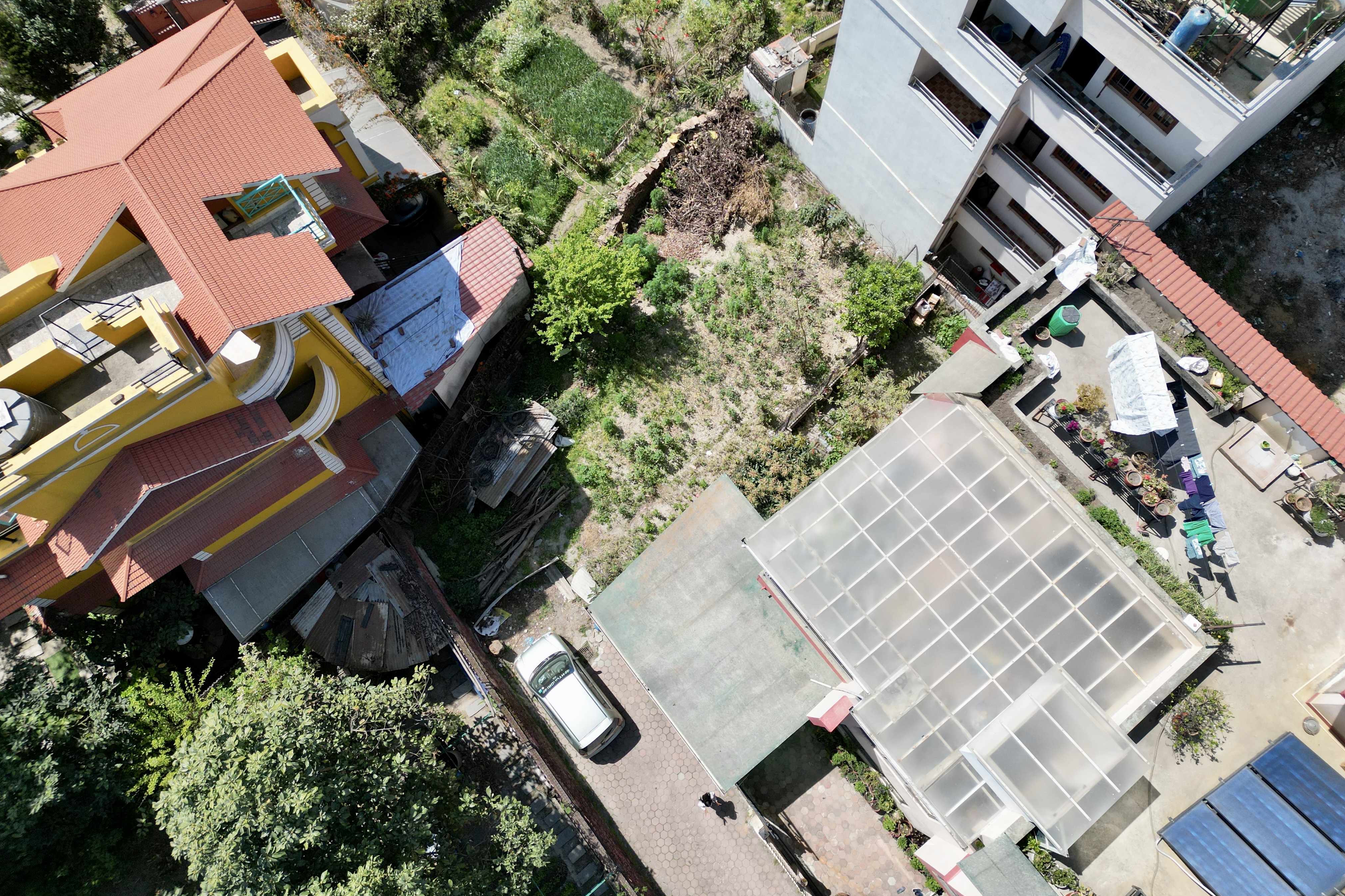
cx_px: 672
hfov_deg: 71.5
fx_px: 934
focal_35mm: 25
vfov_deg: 51.2
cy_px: 393
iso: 130
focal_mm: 6.72
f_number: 1.7
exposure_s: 1/2500
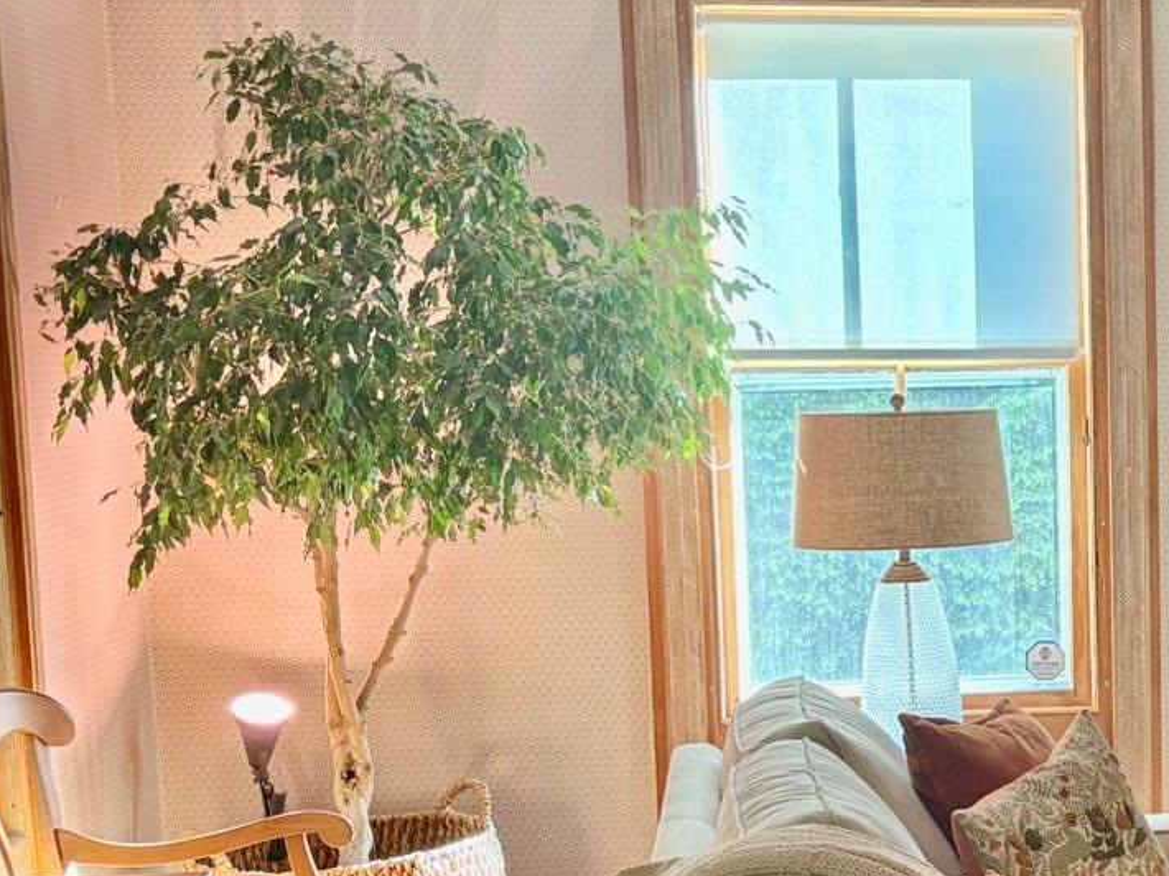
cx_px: 1144
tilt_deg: -7.7
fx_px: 2532
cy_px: 670
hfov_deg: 24.9
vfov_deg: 19.5
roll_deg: +1.0
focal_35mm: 75
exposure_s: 1/120
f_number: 1.6
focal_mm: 5.96
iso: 160
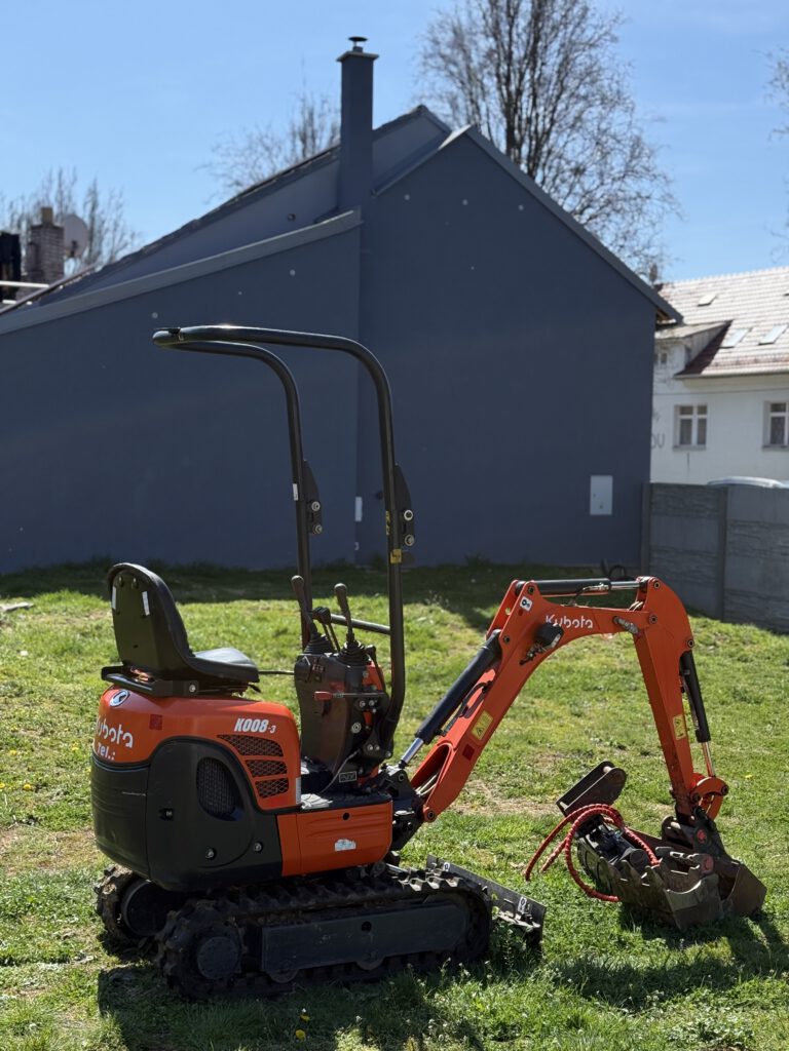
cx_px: 394
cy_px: 526
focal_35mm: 48
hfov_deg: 30.3
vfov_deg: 39.7
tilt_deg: -3.3
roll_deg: -1.1
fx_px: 1459
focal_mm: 6.76
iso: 80
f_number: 1.78
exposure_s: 1/3704
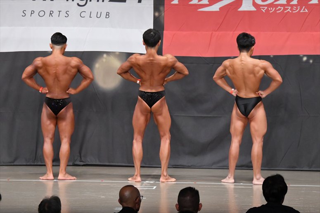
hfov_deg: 11.0
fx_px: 1661
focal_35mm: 187
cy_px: 106
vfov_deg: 7.3
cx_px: 160
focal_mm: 125
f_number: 5.6
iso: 6400
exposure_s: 1/400
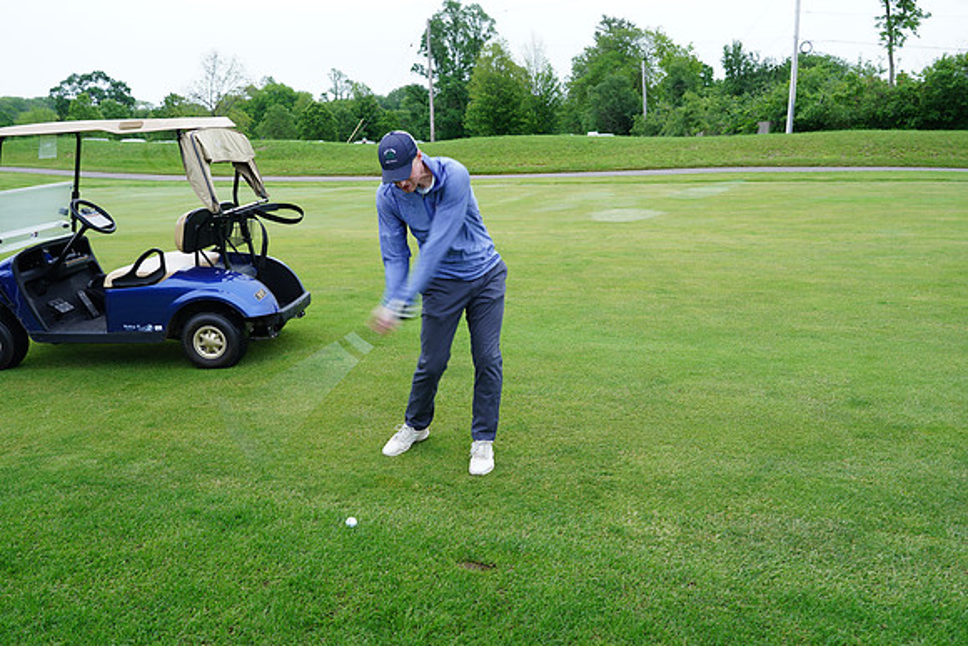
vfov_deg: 42.3
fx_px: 834
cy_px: 323
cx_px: 484
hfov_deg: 60.3
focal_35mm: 31
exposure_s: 1/100
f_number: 5.6
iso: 125
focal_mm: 31
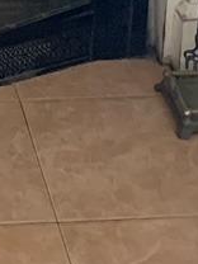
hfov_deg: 8.9
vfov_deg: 10.8
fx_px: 1220
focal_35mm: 160
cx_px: -162
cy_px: -329
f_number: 1.8
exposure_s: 1/40
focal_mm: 4.25
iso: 320
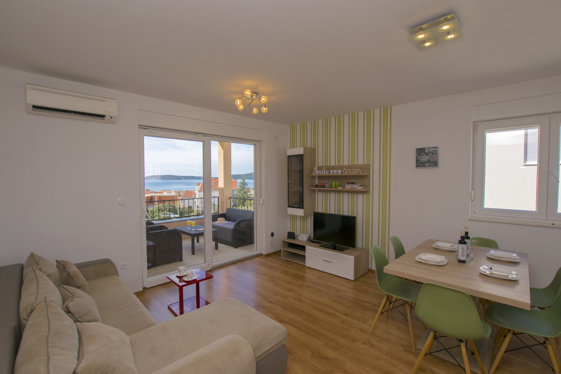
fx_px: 234
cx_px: 280
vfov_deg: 77.3
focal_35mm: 15
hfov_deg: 100.4
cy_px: 187
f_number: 5.6
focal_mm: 10
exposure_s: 1/160
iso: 100
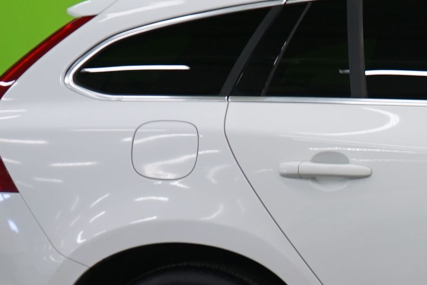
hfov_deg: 14.0
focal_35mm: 131
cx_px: 750
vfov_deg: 10.4
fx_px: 1554
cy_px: 258
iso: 400
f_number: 5
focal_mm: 30
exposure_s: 1/10
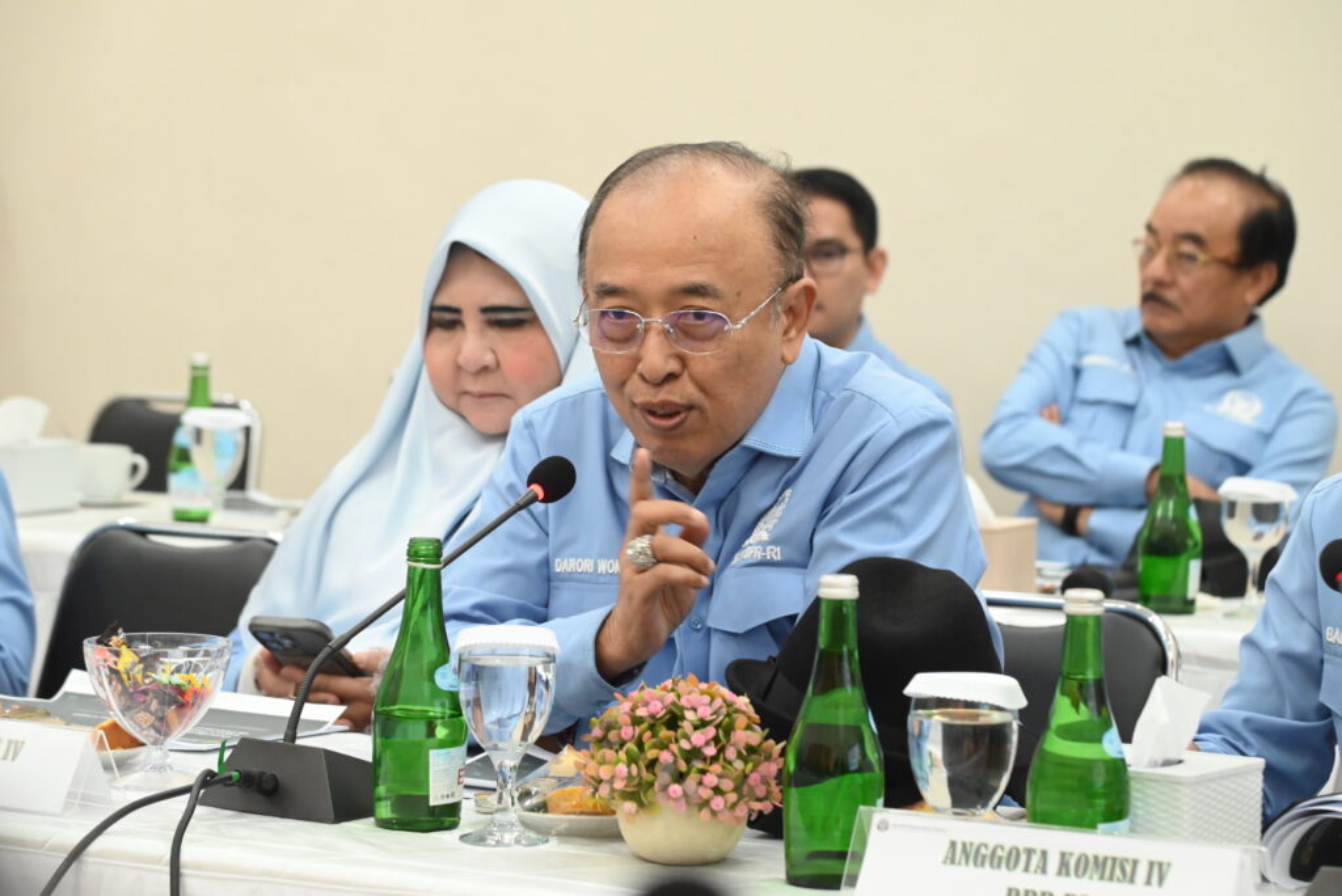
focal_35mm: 120
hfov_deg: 17.1
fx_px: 4476
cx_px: 671
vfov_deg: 11.4
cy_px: 448
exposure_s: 1/100
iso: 5000
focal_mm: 120
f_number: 6.3
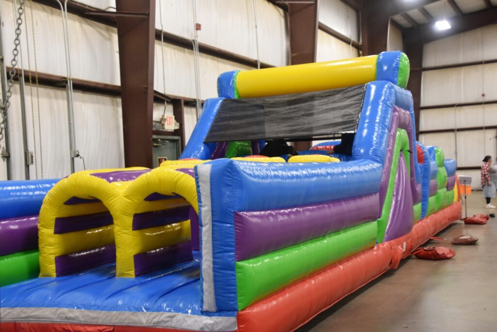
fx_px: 642
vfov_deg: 29.0
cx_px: 248
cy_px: 166
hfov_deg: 42.3
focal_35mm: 46
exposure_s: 1/60
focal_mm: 31
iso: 1250
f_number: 4
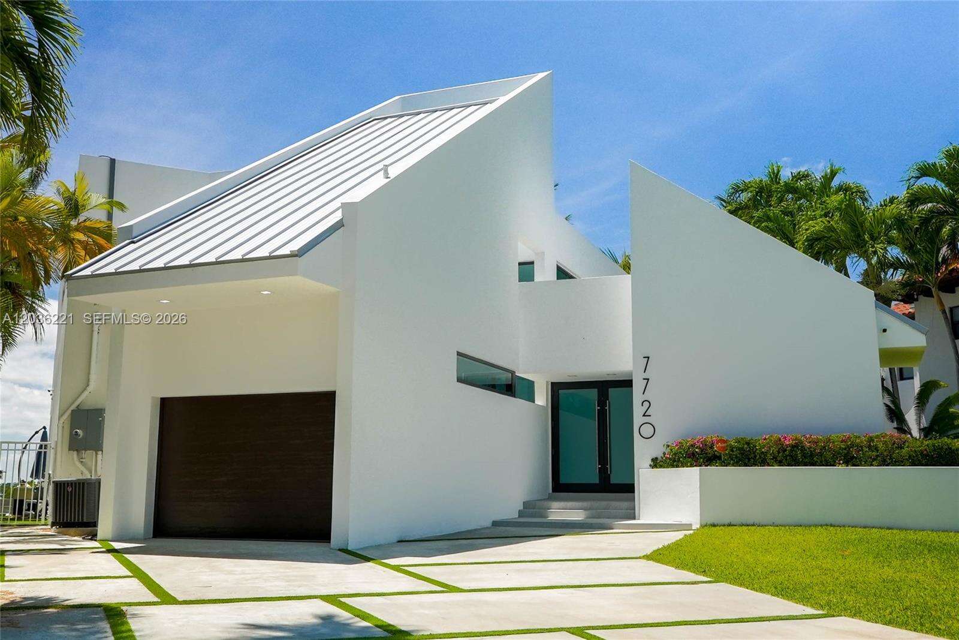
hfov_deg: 53.1
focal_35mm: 36
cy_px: 320
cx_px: 480
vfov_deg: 36.9
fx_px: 959
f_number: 5
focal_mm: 24
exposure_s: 1/400
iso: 640
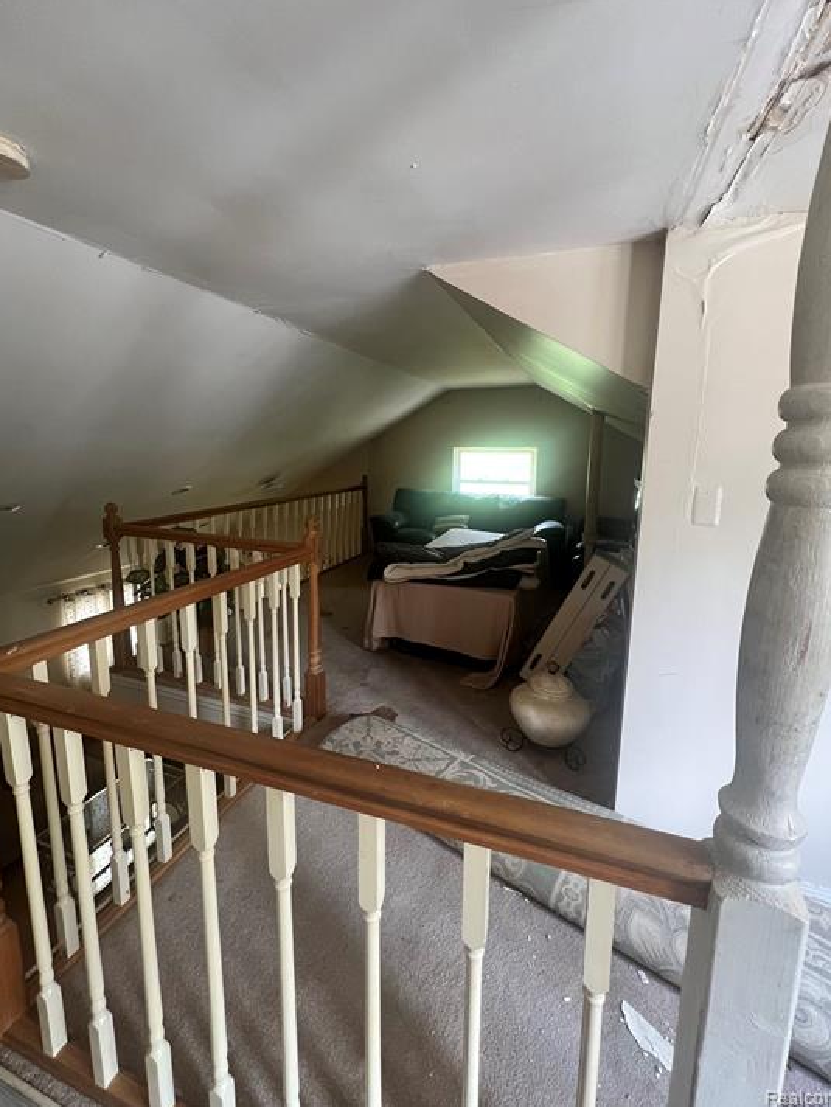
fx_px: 448
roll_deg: -0.3
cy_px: 515
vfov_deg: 101.9
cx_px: 410
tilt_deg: -7.8
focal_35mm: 14
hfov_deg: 85.7
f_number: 1.8
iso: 250
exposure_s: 1/73
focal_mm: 1.57
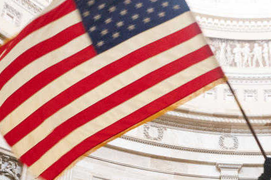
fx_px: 256
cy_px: 125
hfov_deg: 48.9
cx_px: 251
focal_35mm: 34
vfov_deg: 38.2
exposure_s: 1/80
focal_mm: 16
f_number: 3.2
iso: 5000
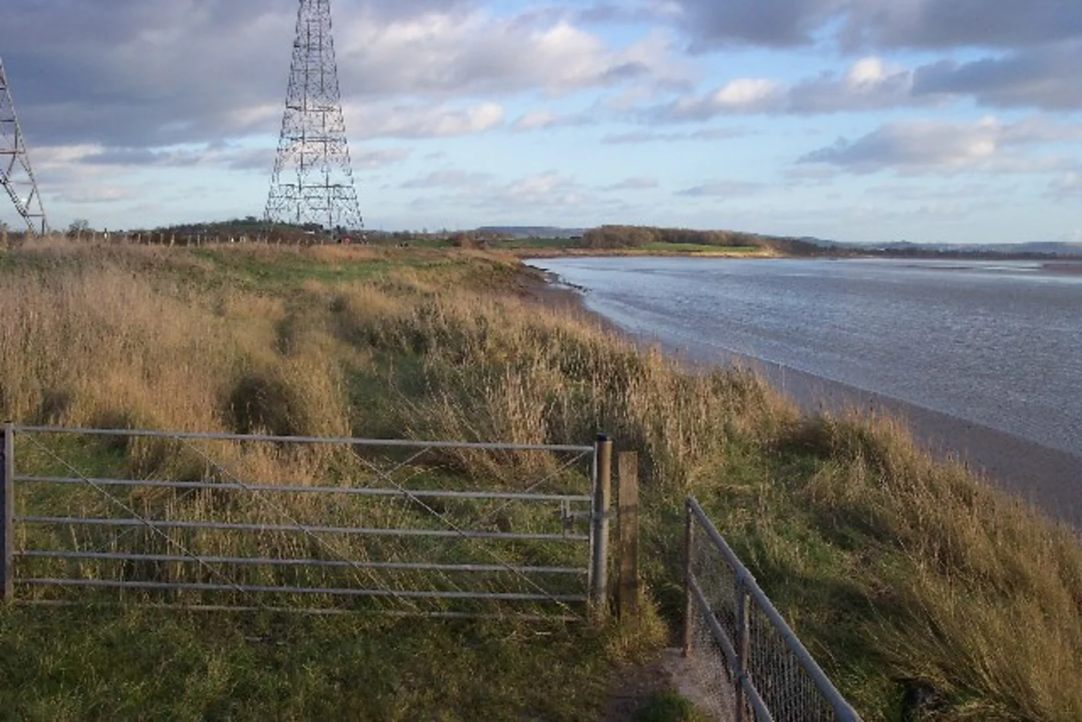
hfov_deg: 50.7
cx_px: 541
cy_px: 361
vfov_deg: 35.1
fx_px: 1142
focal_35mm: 38
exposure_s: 1/350
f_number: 4.8
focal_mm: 8
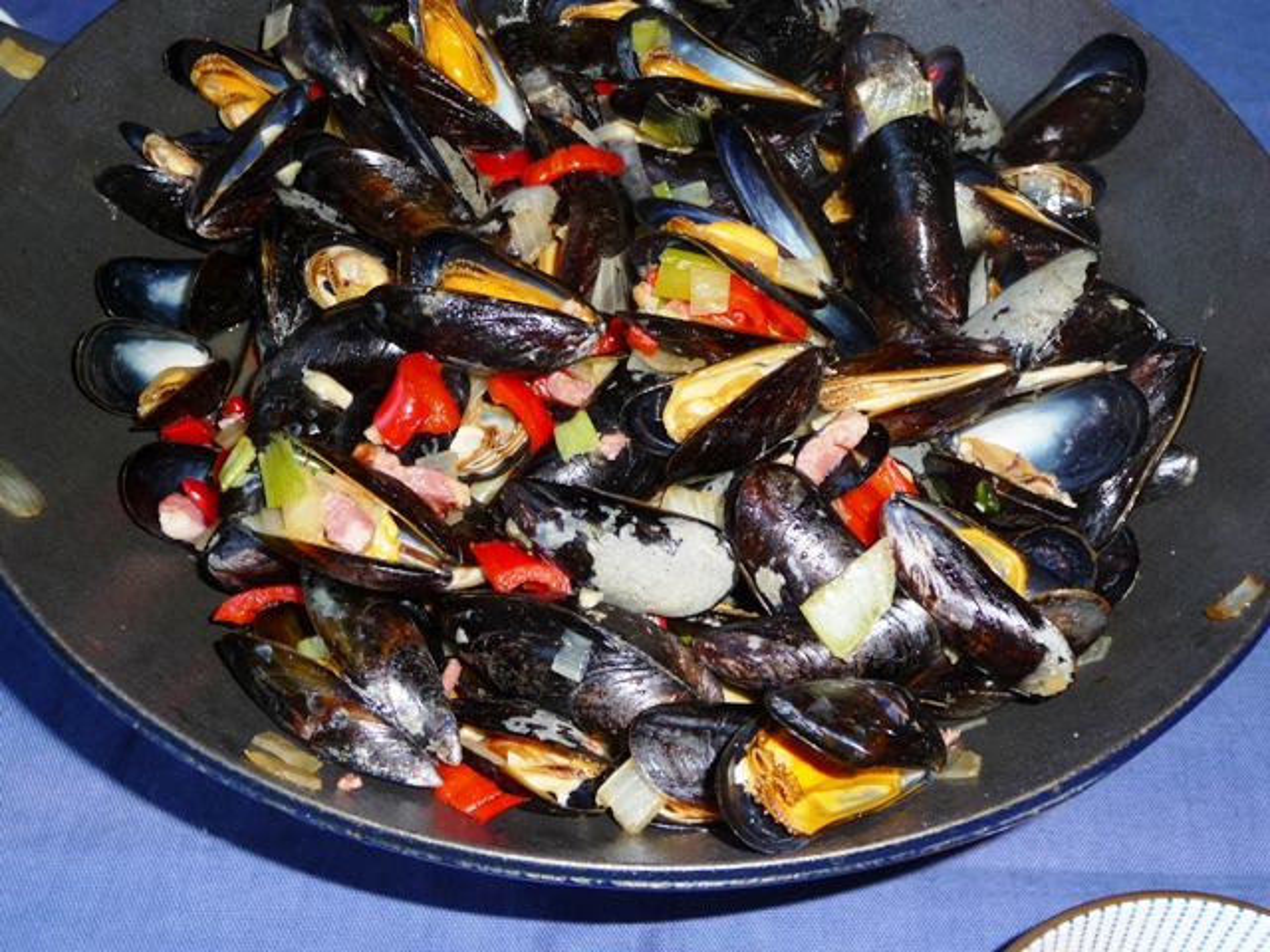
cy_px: 476
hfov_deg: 43.9
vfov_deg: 33.6
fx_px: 1578
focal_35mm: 43
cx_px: 635
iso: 100
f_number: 4
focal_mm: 7.1
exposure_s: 1/30
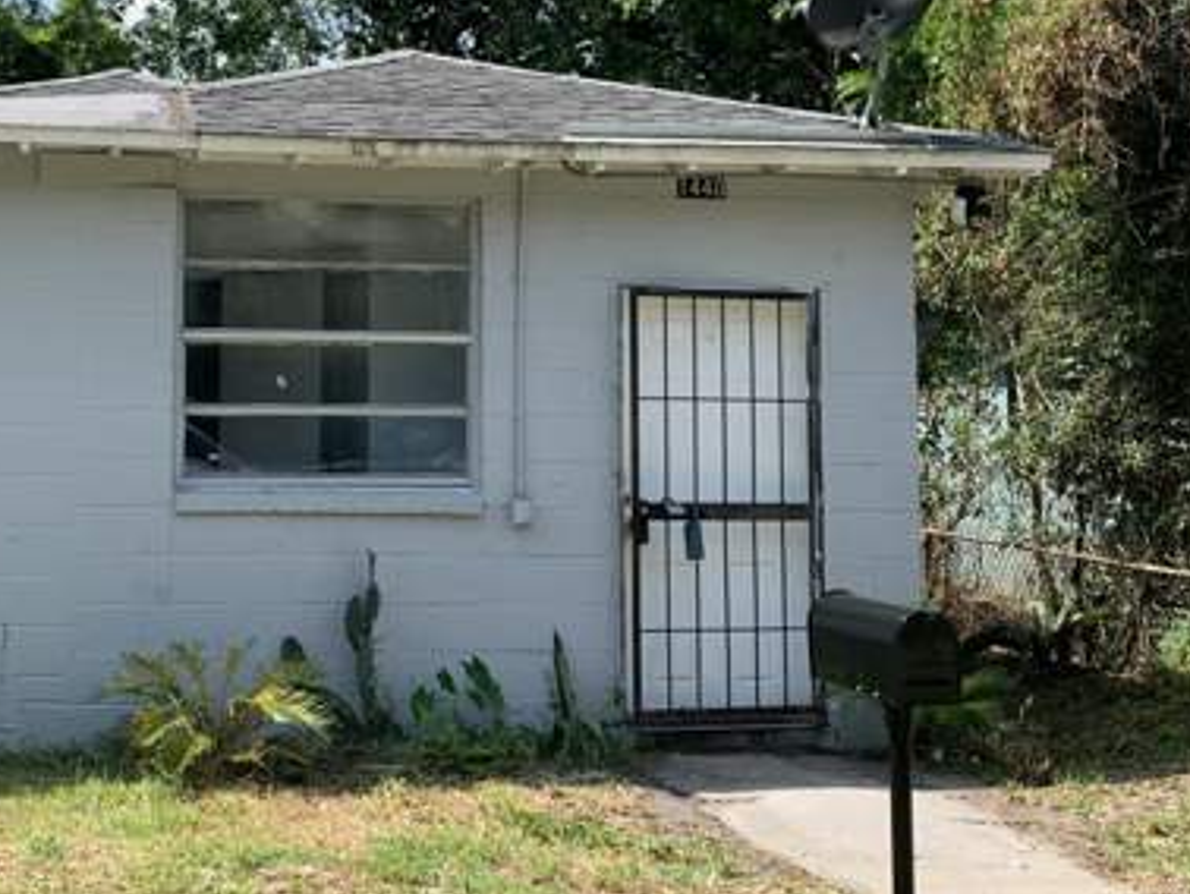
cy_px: 258
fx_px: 1892
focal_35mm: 55
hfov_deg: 34.2
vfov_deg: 26.3
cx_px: 302
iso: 25
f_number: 1.8
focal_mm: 4.25
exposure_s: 1/1124
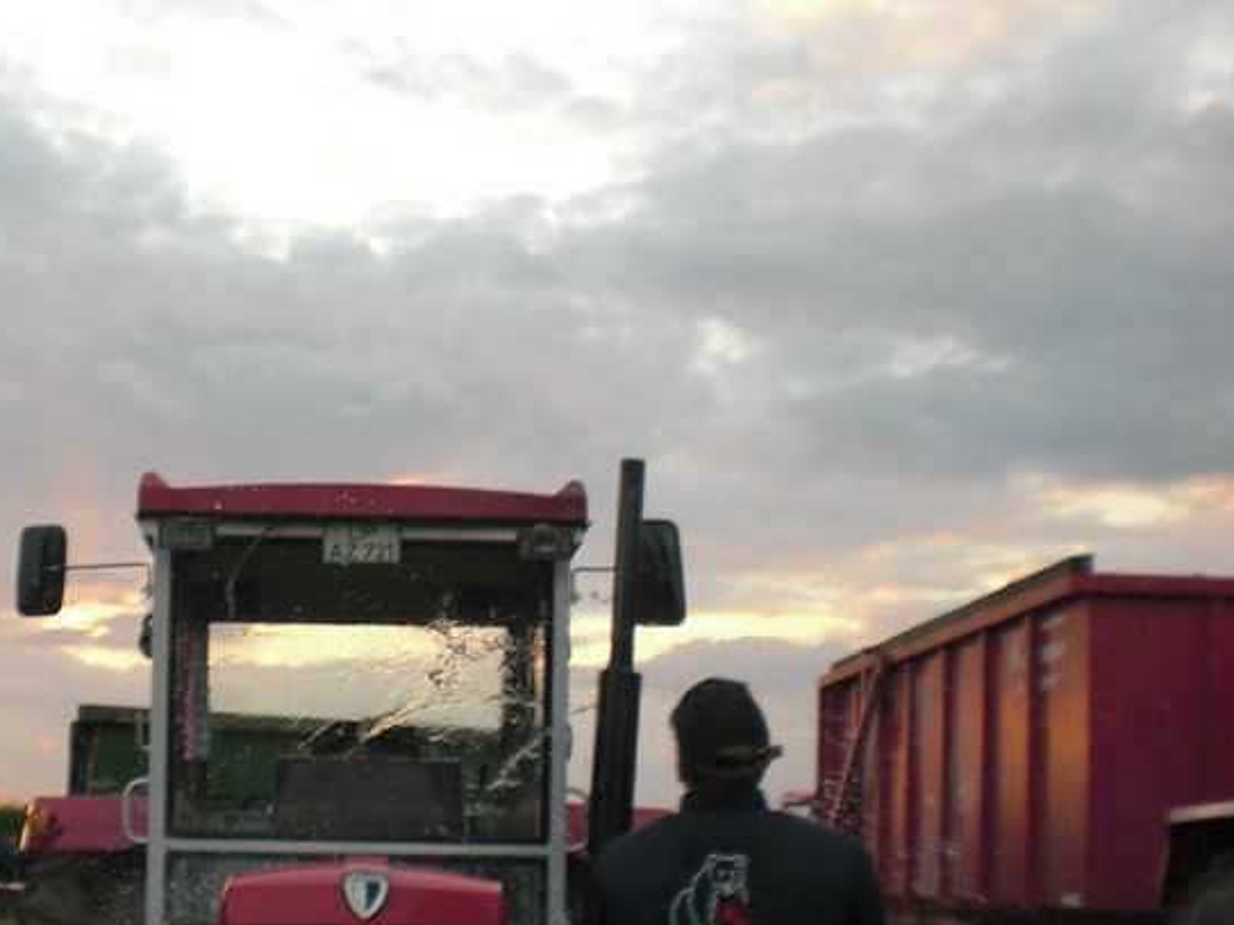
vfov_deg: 26.0
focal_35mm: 56
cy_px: 573
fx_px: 1996
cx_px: 389
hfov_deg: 34.0
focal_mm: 6.3
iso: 100
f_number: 3.1
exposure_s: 1/125
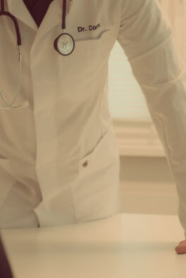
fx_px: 999
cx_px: 27
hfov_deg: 10.6
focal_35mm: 129
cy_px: 9
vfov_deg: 15.6
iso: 1250
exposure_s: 1/1250
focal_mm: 50
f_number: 3.2
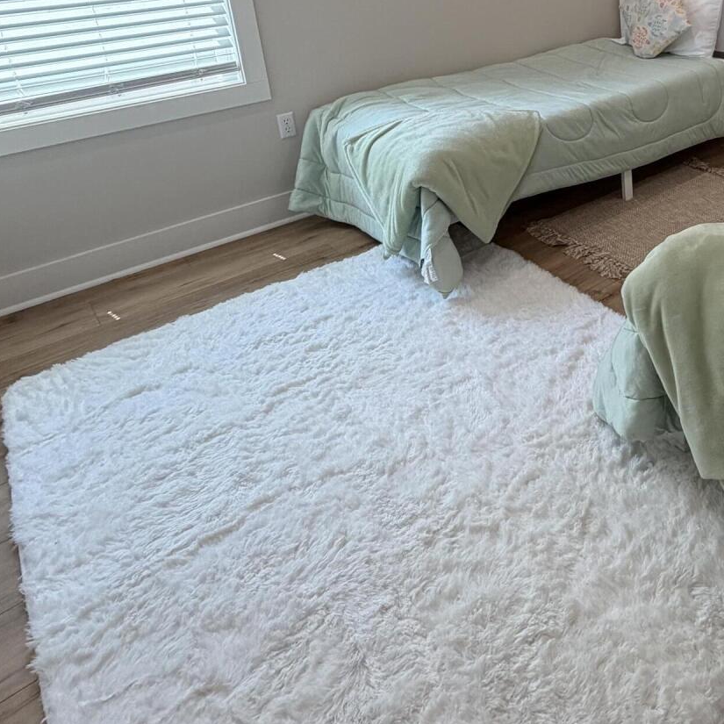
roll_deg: +2.1
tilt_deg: -15.8
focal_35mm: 30
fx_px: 710
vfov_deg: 49.4
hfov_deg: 48.9
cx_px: 638
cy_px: 103
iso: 125
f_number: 2.2
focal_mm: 2.22
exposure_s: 1/120
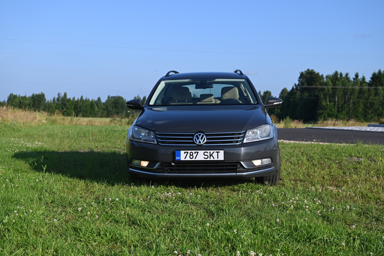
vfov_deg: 22.6
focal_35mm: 60
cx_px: 192
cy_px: 128
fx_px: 640
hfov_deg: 33.4
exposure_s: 1/640
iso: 200
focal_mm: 60
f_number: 7.1
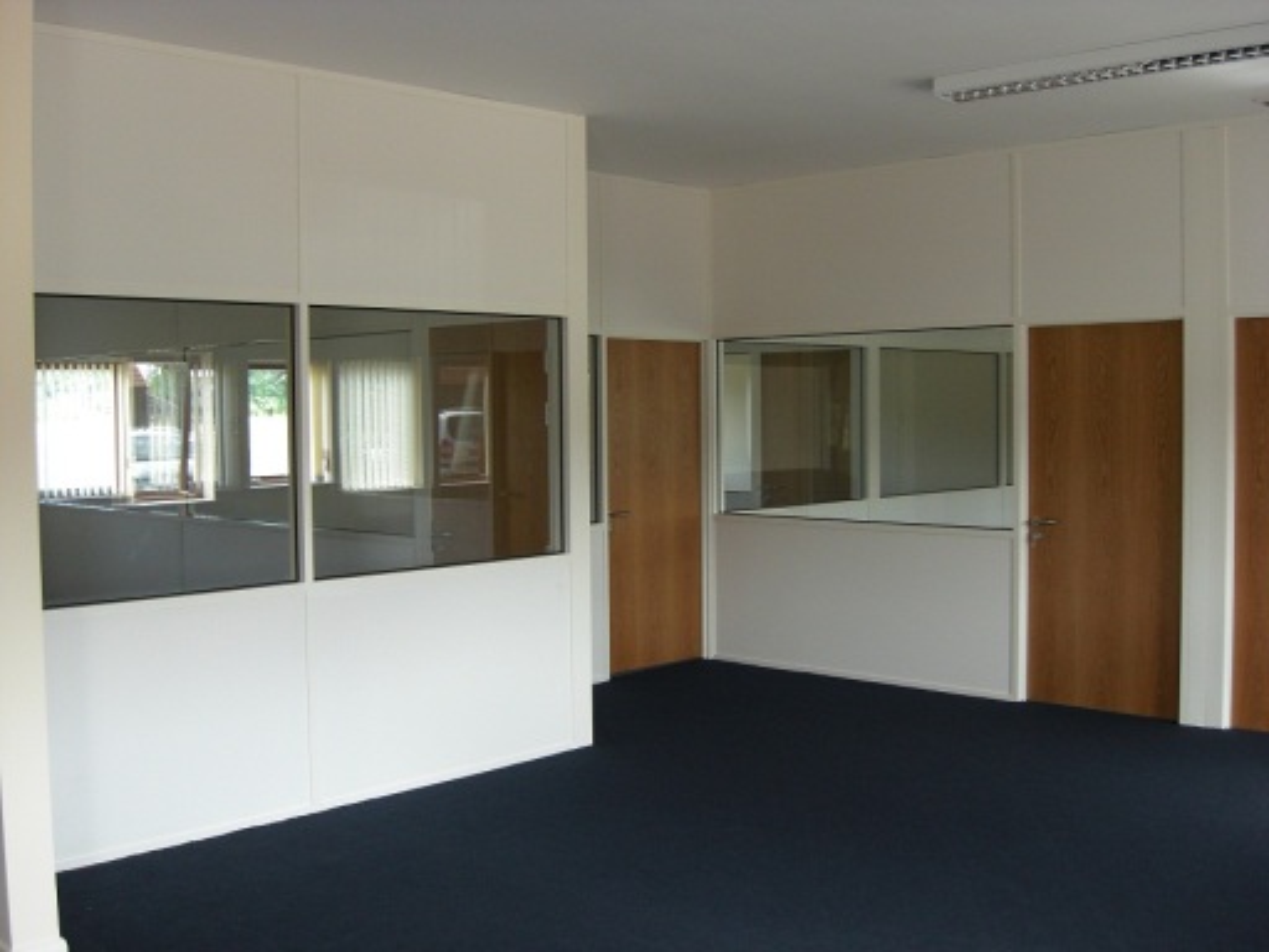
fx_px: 1393
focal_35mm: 38
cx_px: 634
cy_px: 476
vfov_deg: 37.7
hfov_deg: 49.0
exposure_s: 1/125
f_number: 2.8
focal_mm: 7.9
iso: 200
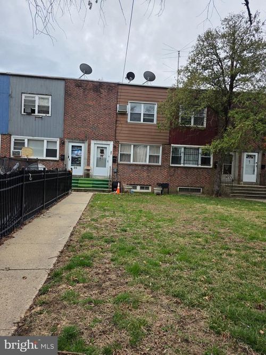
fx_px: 236
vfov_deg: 73.9
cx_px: 133
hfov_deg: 58.9
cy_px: 178
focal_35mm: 23
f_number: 1.7
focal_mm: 6.3
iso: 80
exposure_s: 1/3972
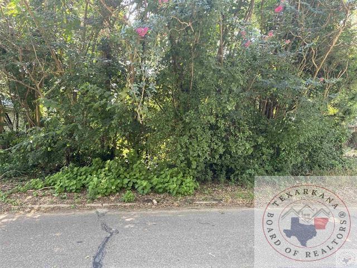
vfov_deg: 53.1
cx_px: 178
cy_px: 134
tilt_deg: -2.4
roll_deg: +0.2
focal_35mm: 26
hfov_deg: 67.3
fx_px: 268
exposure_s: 1/120
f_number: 1.8
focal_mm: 4.25
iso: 125
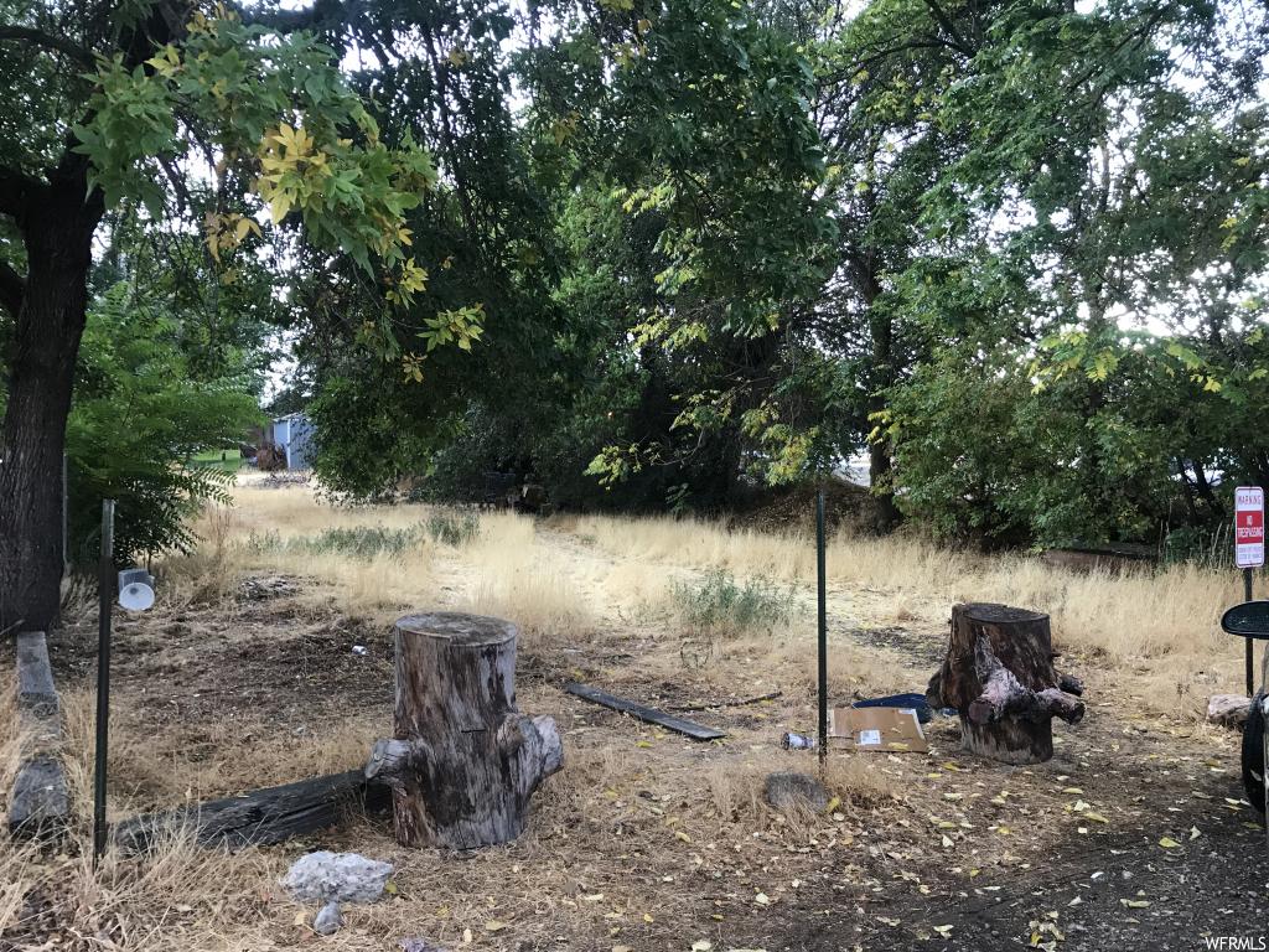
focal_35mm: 28
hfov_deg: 63.4
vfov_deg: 49.7
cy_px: 476
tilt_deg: -1.7
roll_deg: +0.3
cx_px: 634
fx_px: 1026
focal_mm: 3.99
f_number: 1.8
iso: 32
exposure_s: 1/24
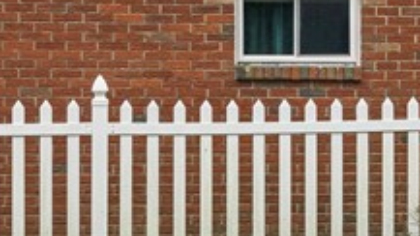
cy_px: 75
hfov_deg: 14.4
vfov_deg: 8.2
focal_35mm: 147
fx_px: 1637
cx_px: 418
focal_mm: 14.4
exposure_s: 1/400
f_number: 2.8
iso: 250
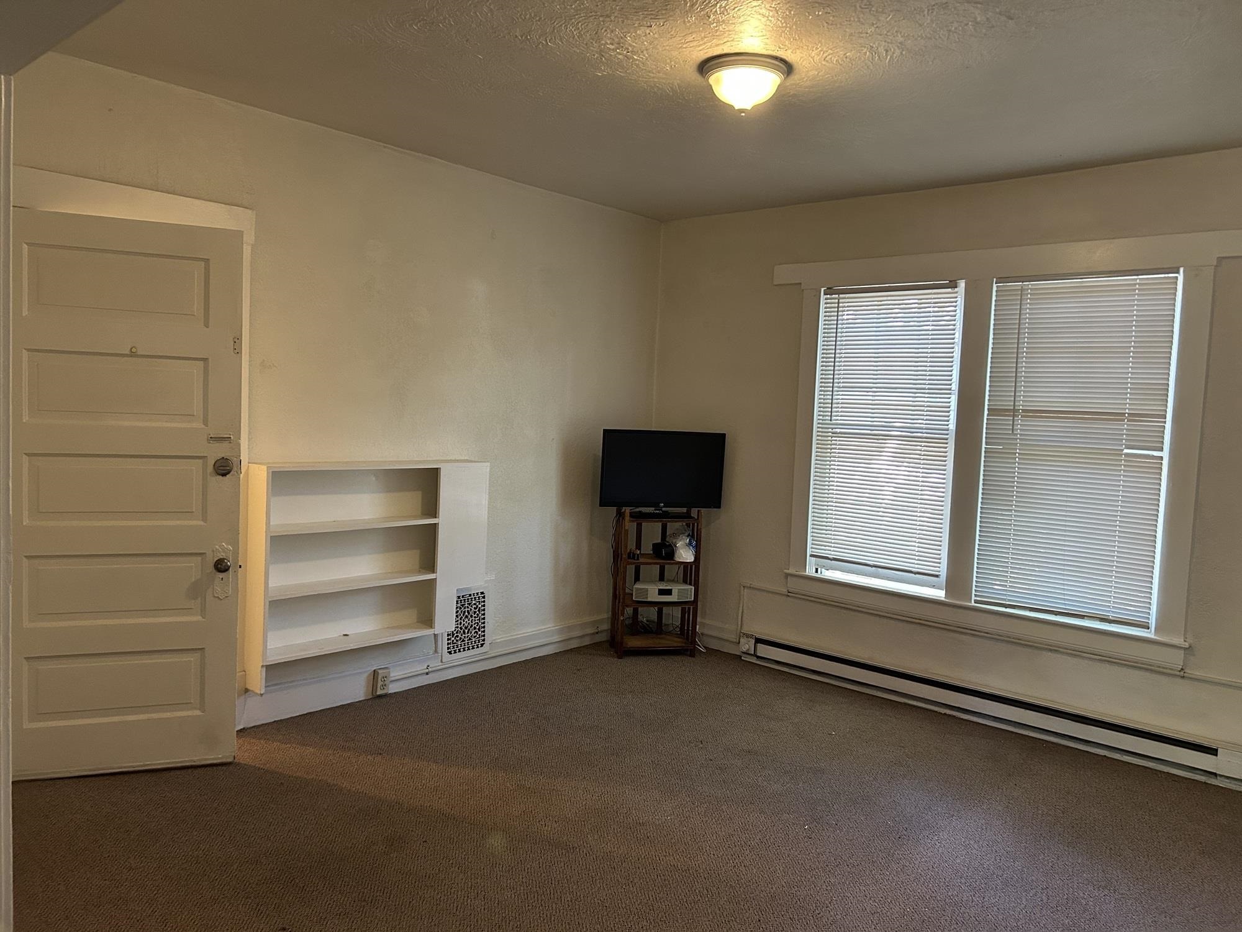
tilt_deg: -4.0
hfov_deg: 67.3
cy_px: 466
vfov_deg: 53.1
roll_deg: -2.3
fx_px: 933
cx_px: 621
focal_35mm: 26
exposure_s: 1/60
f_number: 1.5
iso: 400
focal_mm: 5.7
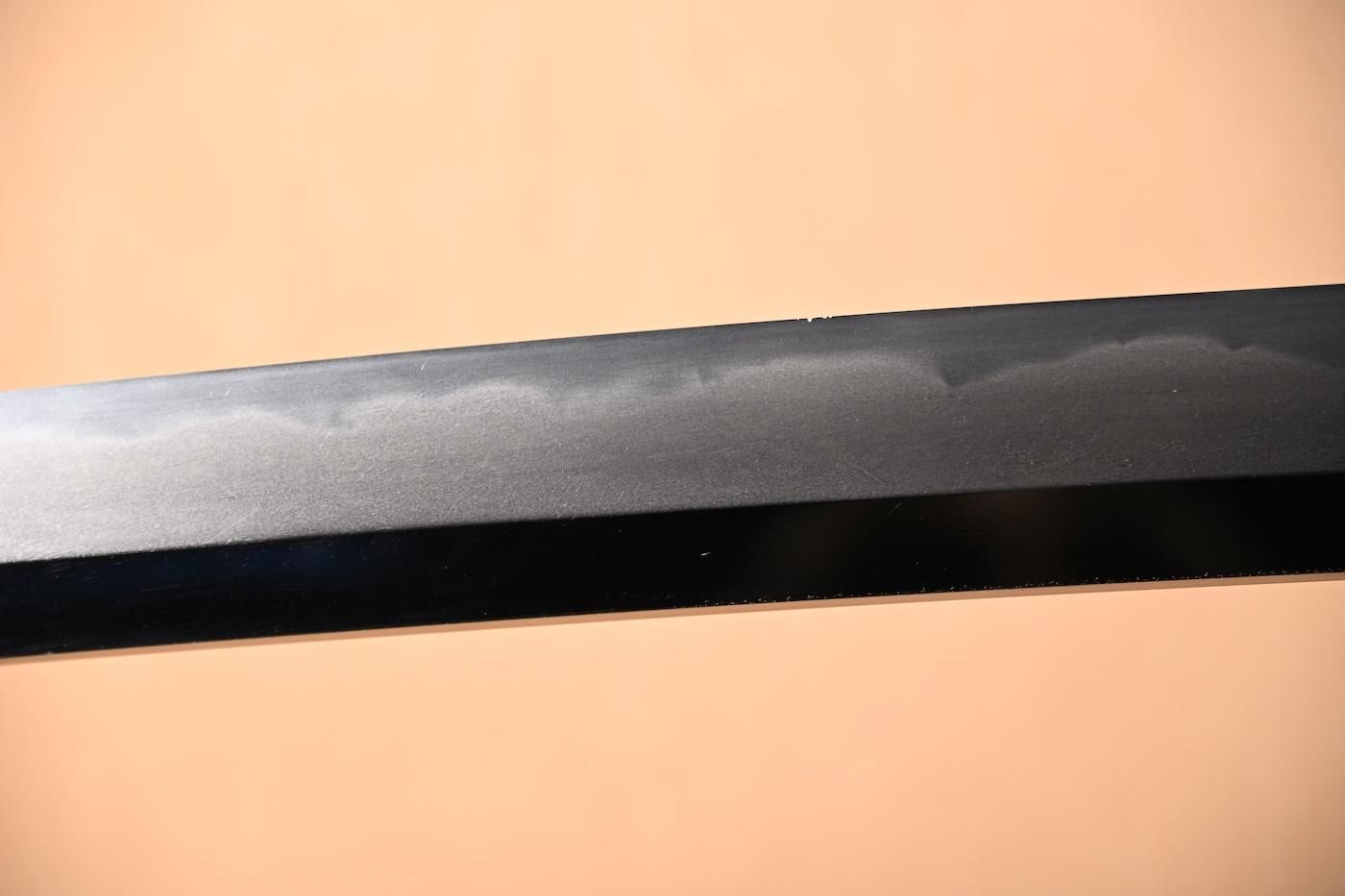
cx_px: 672
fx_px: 4819
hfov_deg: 15.9
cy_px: 448
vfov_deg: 10.6
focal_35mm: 129
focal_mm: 86
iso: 100
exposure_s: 1/2
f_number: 5.6
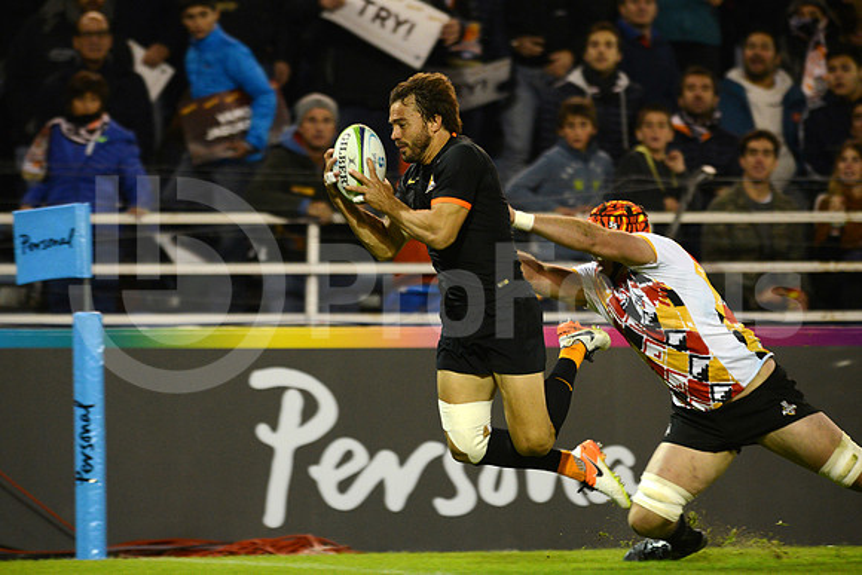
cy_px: 288
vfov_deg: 3.3
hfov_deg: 4.9
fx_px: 10059
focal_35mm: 420
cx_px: 431
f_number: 4
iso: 3200
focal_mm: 420
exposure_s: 1/500
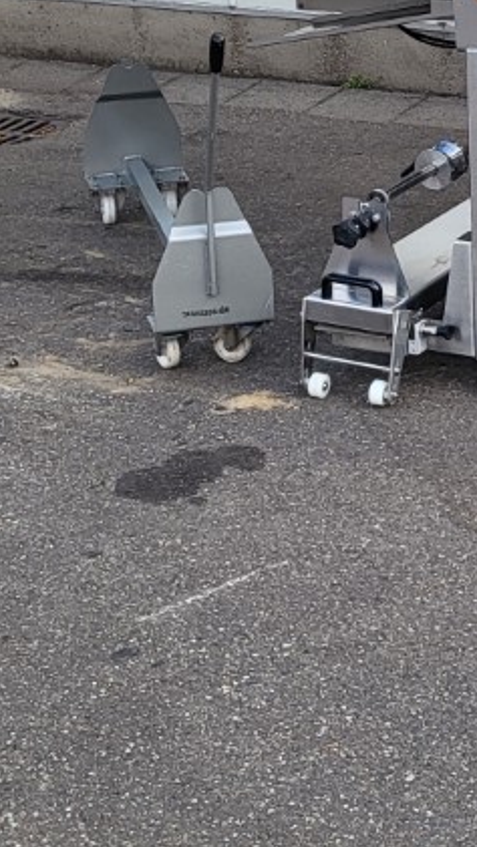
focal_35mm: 97
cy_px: 113
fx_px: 2180
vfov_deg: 21.6
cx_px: 672
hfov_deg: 12.0
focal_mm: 4.25
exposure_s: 1/673
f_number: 1.8
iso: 50
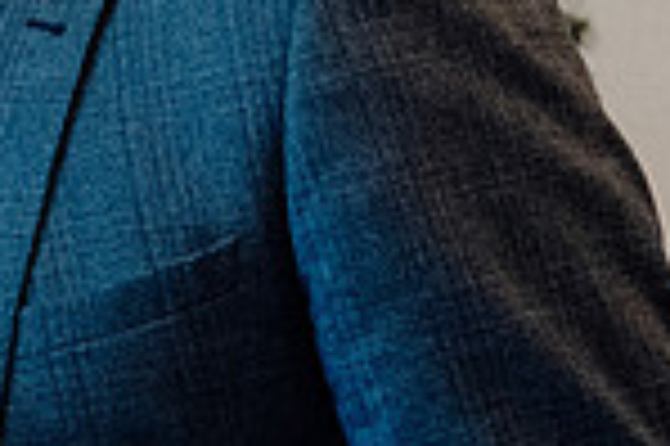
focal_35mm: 175
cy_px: 142
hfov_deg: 11.2
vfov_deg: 7.8
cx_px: -391
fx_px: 3253
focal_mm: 36
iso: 5000
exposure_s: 1/200
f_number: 3.5
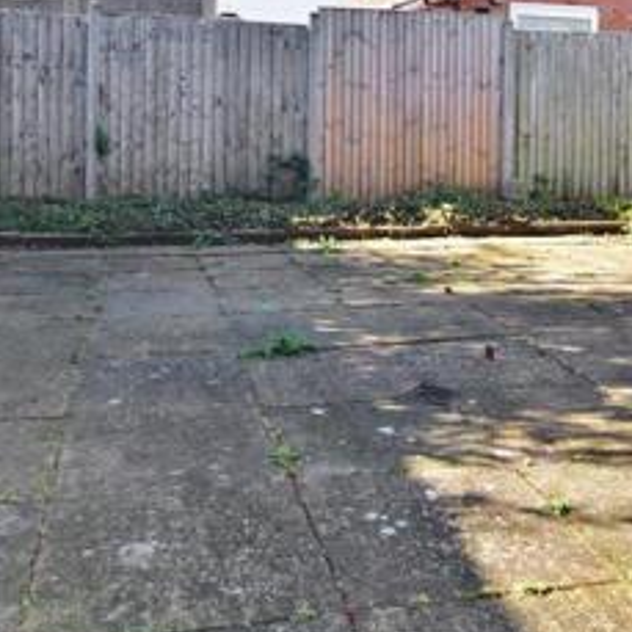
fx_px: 831
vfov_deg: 39.9
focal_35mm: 40
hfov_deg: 41.6
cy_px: 123
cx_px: 350
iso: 200
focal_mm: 11
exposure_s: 1/160
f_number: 6.3
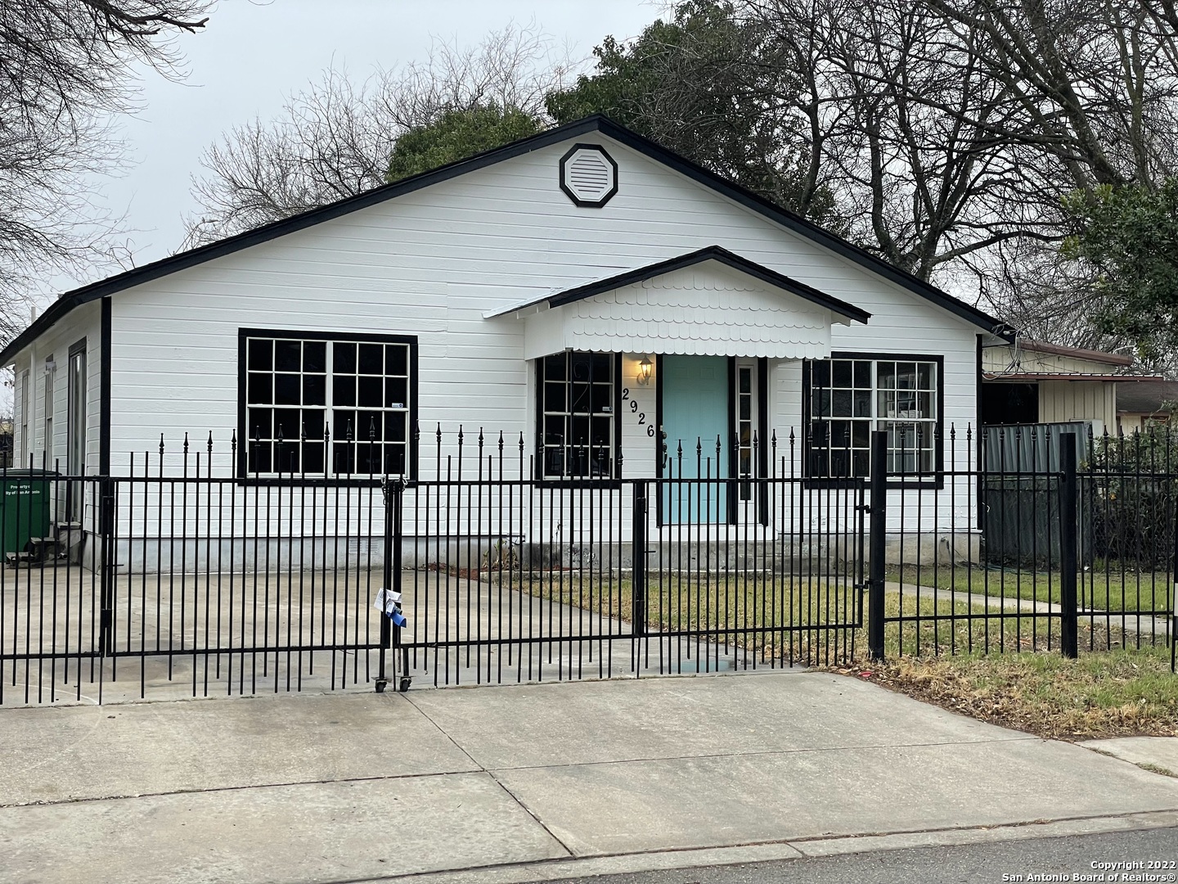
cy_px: 442
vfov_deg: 28.0
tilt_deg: +0.4
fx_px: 1770
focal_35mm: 52
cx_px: 589
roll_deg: -0.2
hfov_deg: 36.8
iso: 25
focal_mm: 6
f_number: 2
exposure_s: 1/400
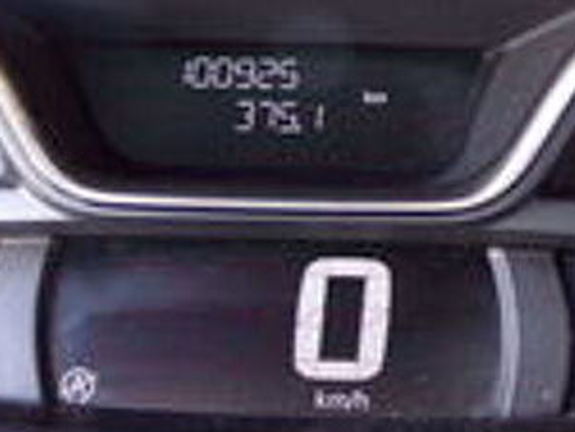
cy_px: 175
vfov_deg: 16.6
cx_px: 190
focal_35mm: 89
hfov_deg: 21.9
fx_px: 1480
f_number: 3.7
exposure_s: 1/17
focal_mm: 10.1
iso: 423
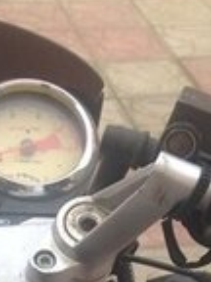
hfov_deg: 12.8
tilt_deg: -43.1
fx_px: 927
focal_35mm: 114
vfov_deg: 15.8
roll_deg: -1.5
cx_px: -4
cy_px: 429
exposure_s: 1/120
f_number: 2.4
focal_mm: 4.12
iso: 50
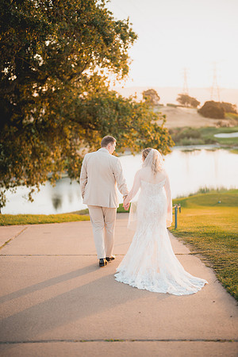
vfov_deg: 39.6
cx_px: 119
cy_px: 178
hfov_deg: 27.0
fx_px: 496
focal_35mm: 50
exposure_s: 1/500
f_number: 1.2
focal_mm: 50
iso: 125
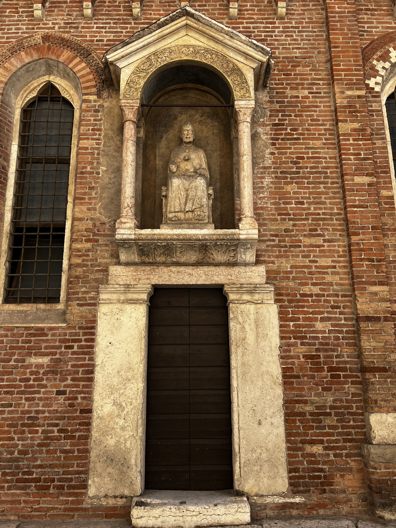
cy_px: 264
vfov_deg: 67.3
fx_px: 397
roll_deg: -0.1
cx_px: 198
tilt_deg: +13.6
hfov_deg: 53.1
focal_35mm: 26
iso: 50
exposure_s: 1/1468
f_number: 1.5
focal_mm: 5.7
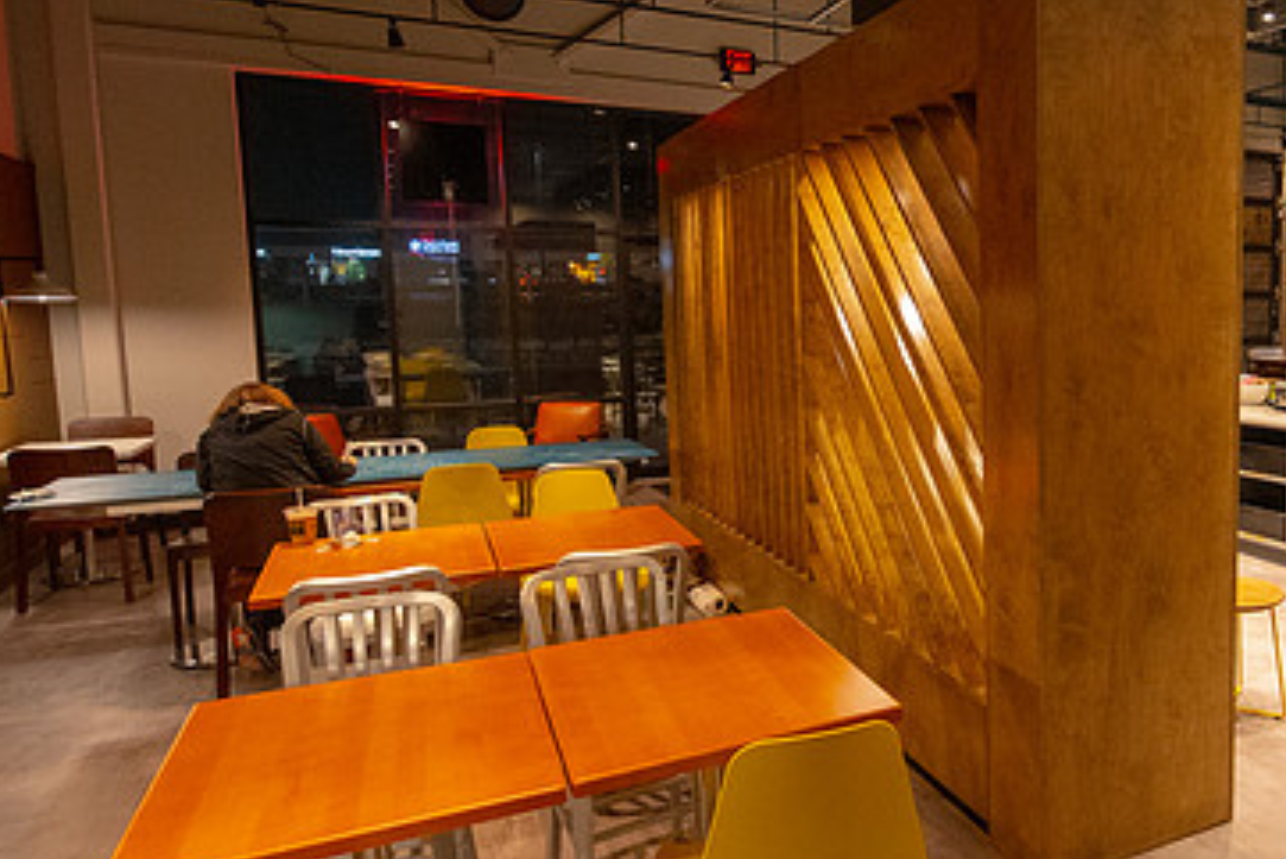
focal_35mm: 27
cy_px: 414
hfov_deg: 61.5
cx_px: 1037
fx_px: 965
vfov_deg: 48.0
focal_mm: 15
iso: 10000
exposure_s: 1/125
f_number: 5.6
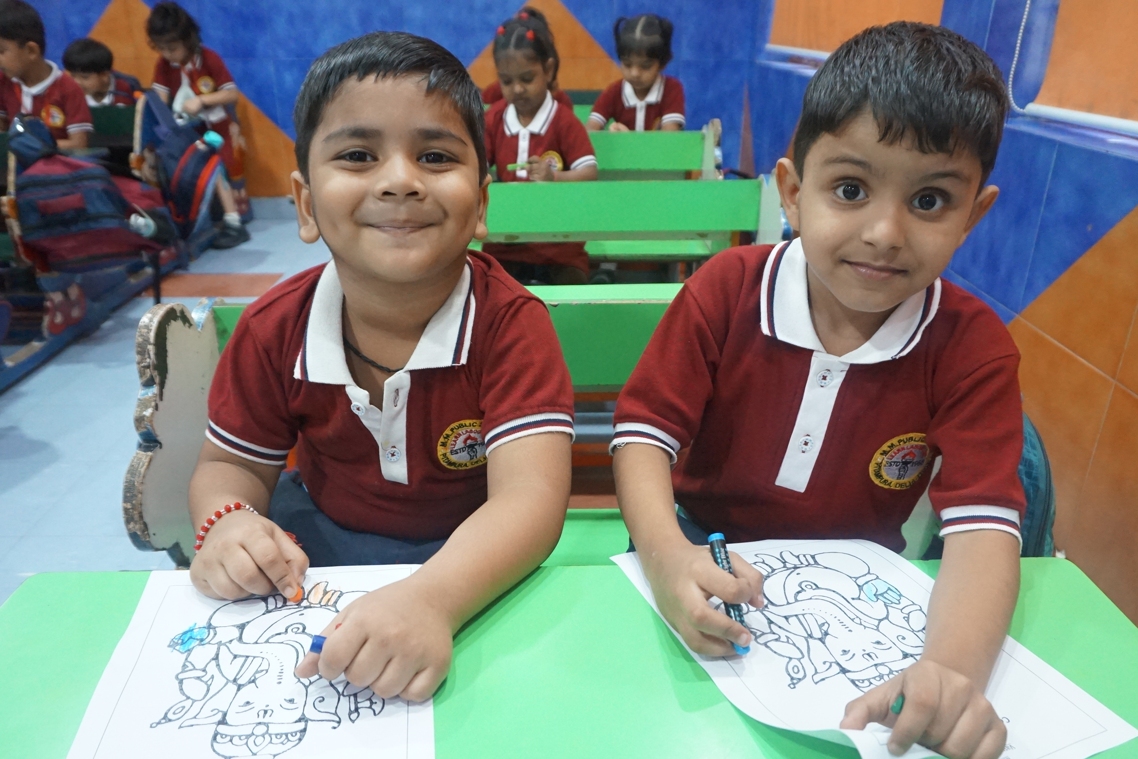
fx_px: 853
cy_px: 420
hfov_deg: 67.4
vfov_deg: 47.8
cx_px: 565
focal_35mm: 27
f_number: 4
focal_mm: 16
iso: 2500
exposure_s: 1/60
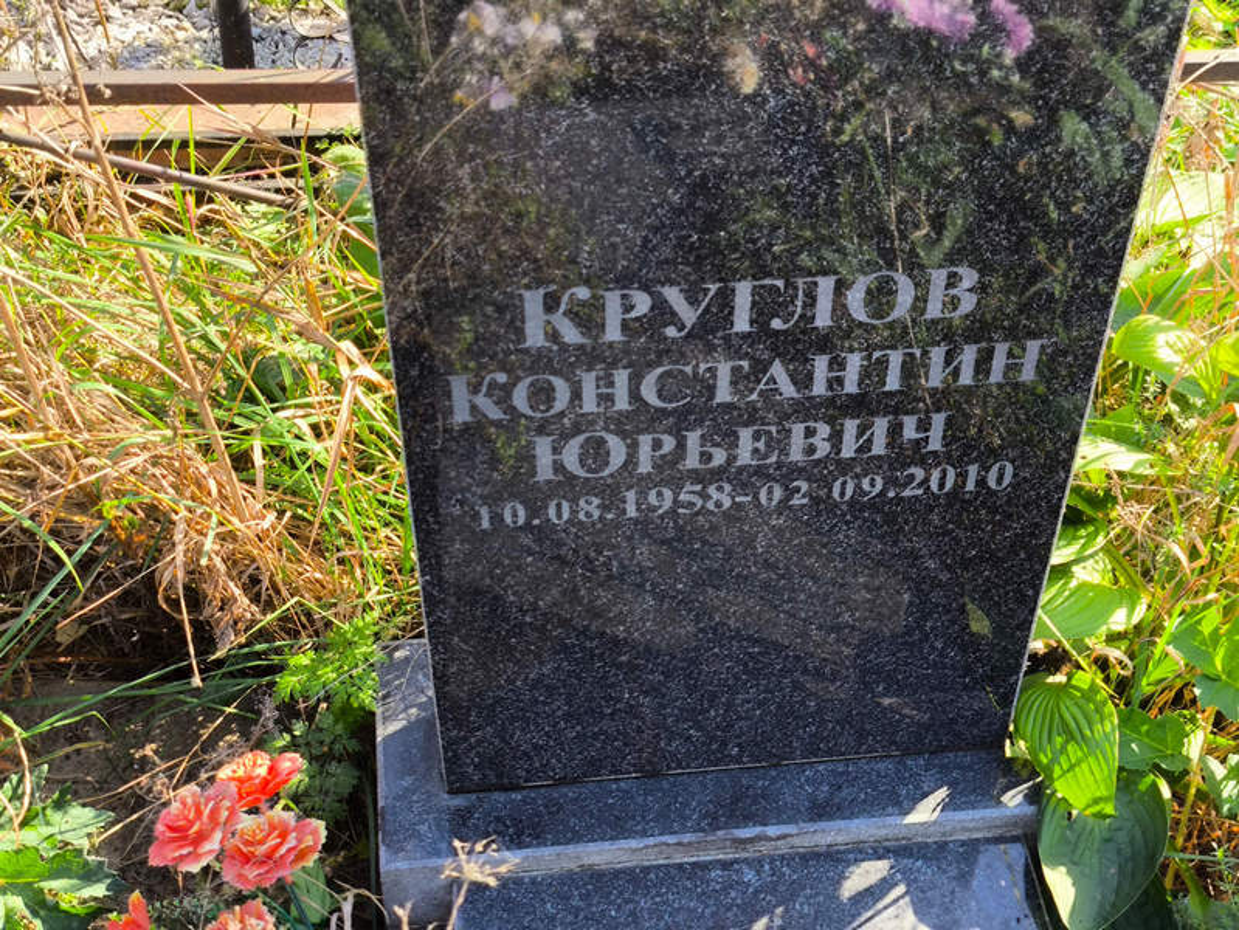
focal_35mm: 50
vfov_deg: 29.1
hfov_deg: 38.2
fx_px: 1790
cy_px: 465
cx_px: 620
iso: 50
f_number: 1.7
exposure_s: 1/208
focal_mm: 4.71
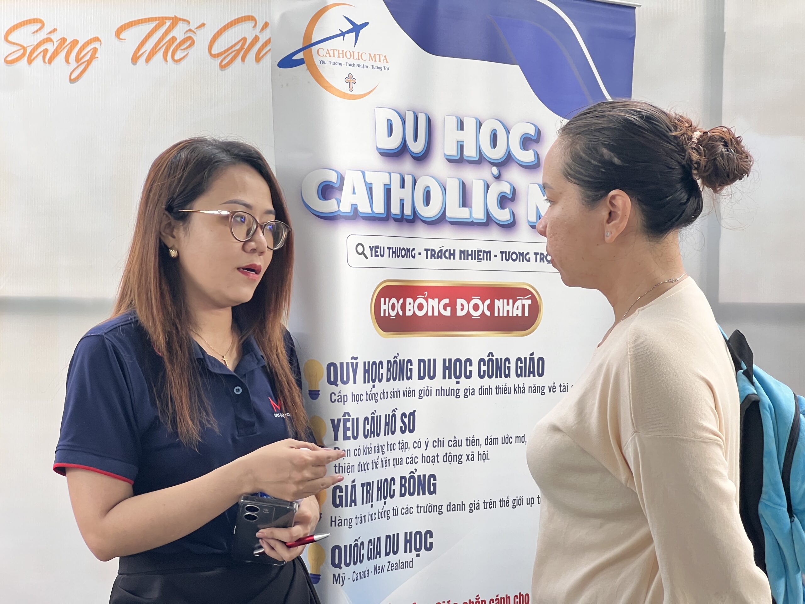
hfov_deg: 25.3
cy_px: 302
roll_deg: -0.1
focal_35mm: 77
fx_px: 1791
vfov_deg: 19.1
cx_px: 402
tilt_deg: -1.8
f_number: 2.8
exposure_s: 1/99
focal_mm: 9
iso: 160
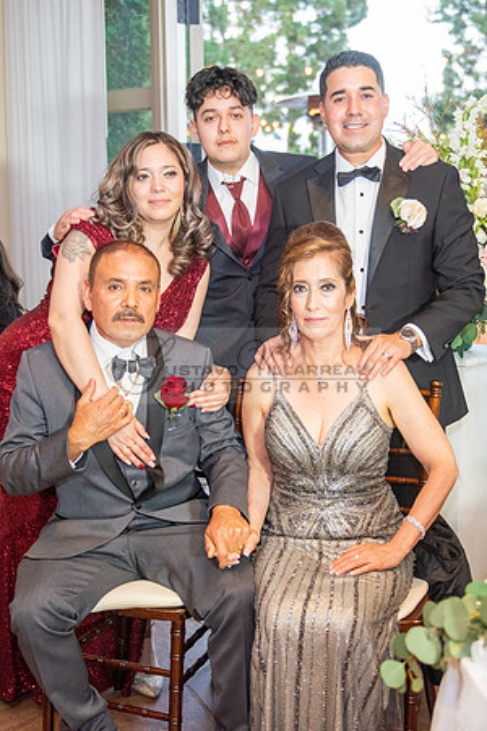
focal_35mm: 52
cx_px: 257
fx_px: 1065
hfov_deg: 25.8
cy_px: 366
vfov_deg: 37.9
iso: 1250
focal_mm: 35
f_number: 2.8
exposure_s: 1/125
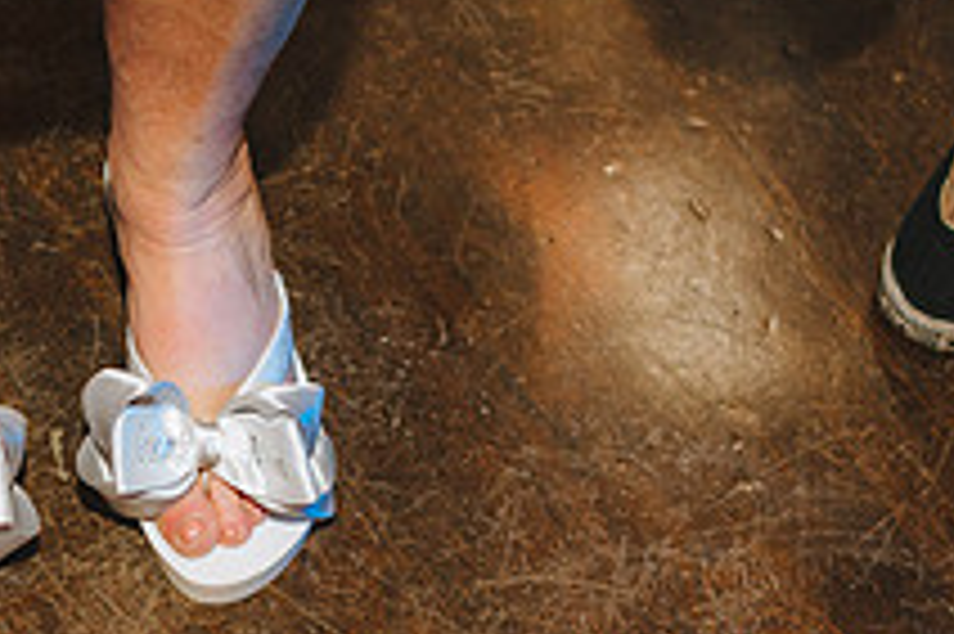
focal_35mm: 111
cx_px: 211
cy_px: 689
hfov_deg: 18.3
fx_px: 2939
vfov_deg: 12.1
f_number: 2.5
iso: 800
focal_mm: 35
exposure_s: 1/200
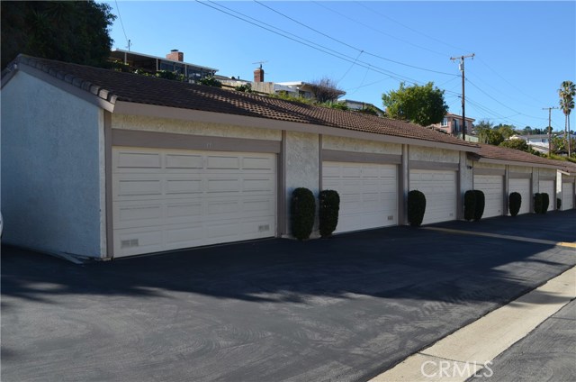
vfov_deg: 39.8
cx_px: 288
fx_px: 527
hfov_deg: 57.3
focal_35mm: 33
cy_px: 191
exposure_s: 1/250
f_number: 8
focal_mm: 22
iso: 160
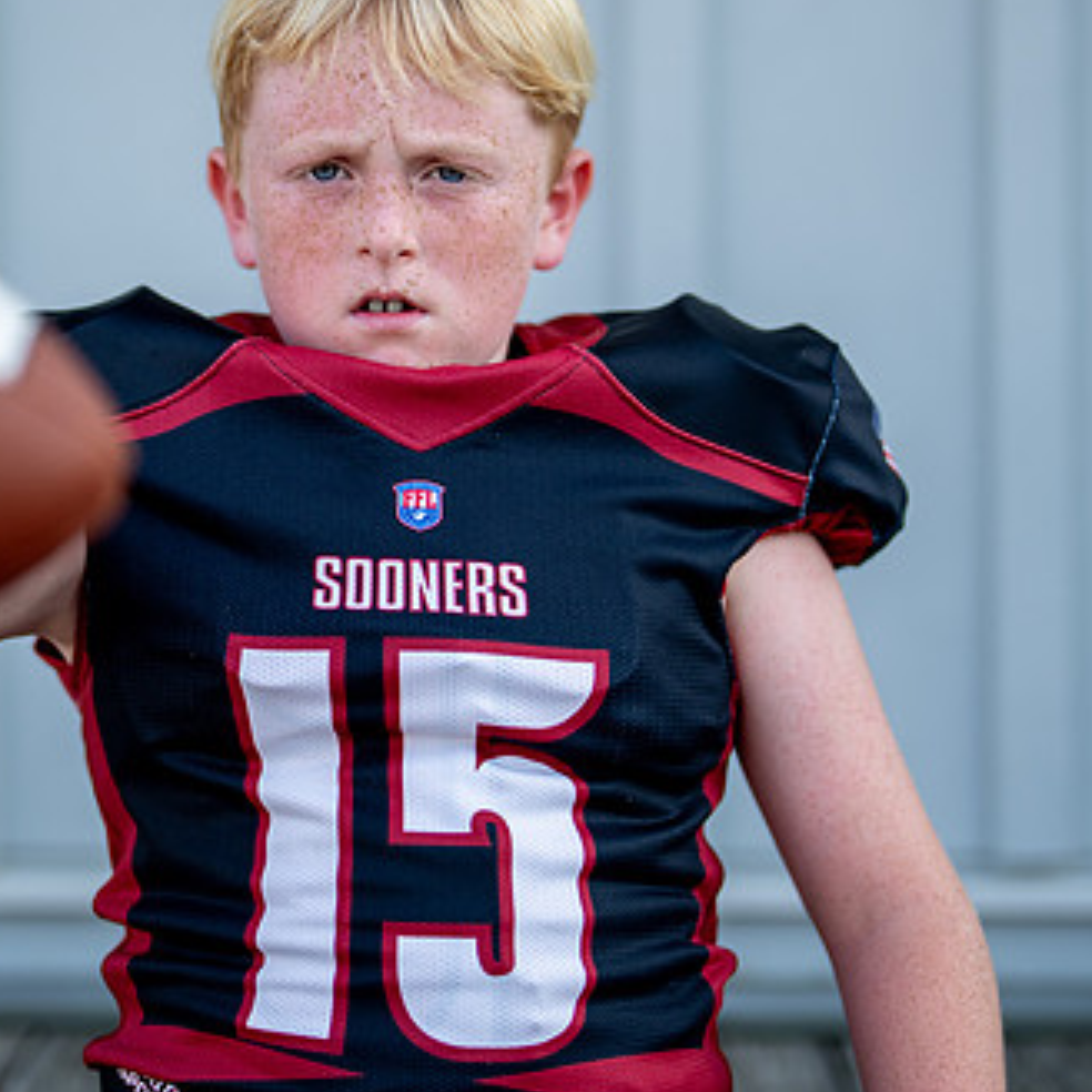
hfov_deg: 19.7
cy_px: 417
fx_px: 3141
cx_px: 401
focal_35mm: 88
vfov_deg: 19.7
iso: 100
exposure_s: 1/2000
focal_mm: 50
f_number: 1.2
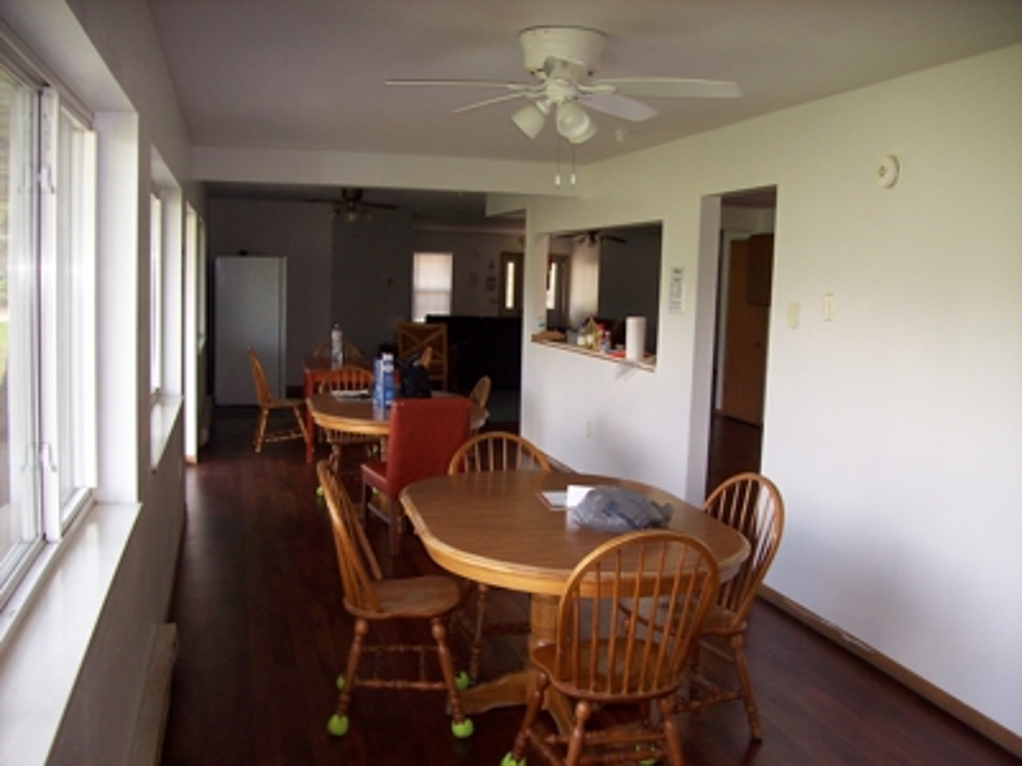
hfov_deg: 51.4
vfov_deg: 39.7
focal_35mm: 36
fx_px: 1063
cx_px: 511
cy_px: 383
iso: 80
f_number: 2.7
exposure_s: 1/64
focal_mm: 6
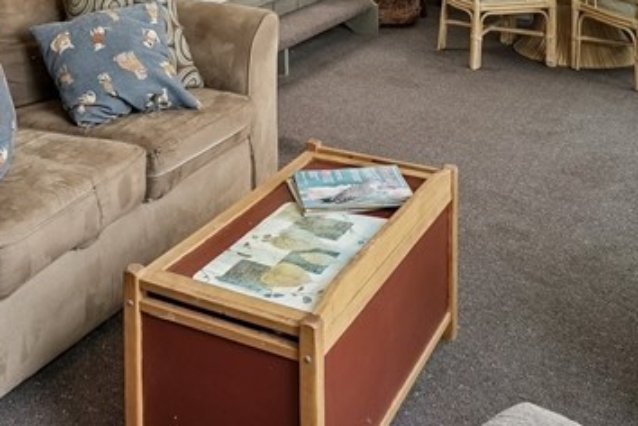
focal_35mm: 46
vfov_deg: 24.5
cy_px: -162
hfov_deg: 42.6
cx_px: 267
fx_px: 815
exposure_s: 1/30
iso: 250
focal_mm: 15
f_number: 6.3
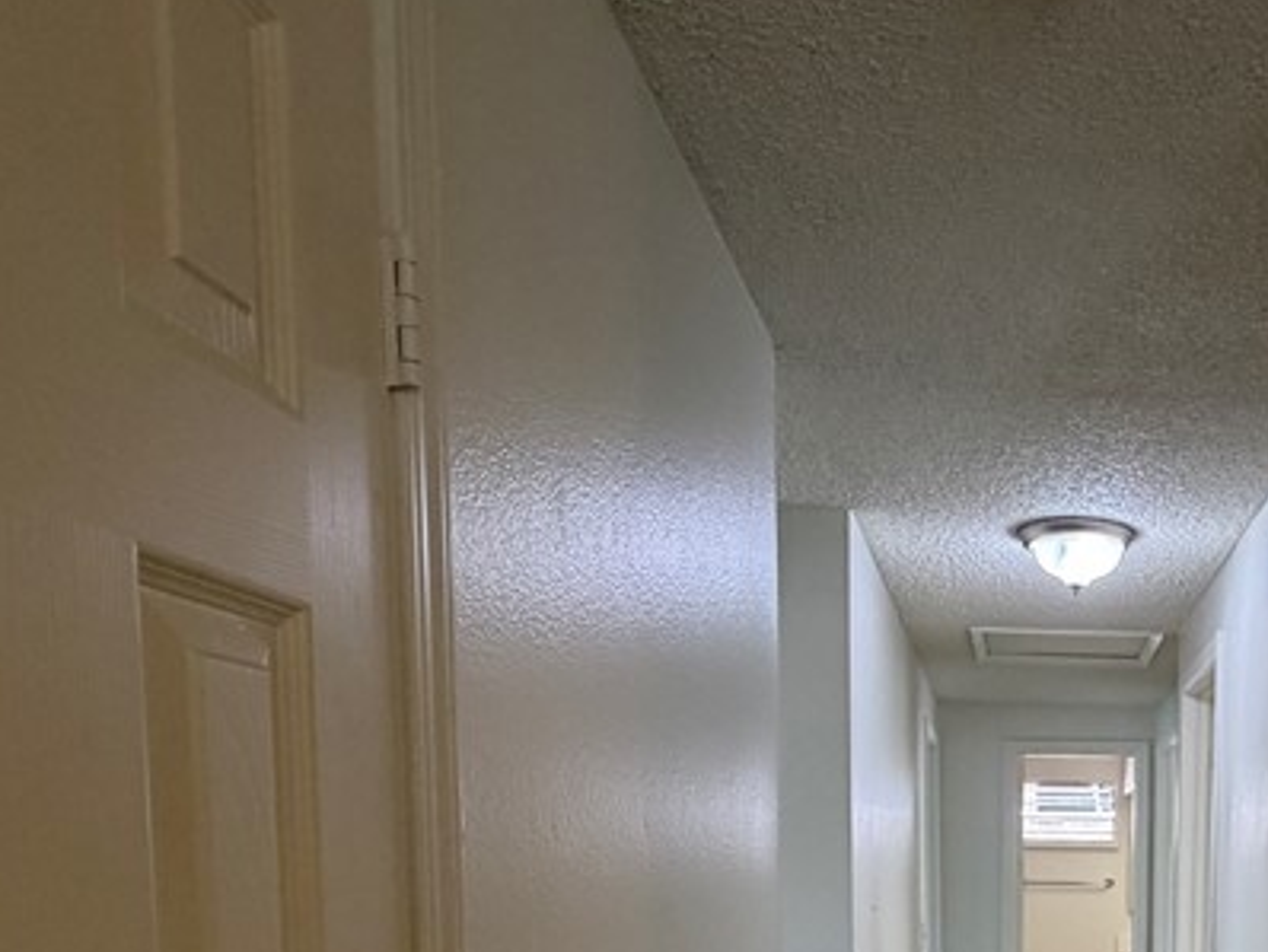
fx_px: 1319
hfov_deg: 47.2
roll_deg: -0.3
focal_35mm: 36
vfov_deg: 35.5
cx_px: 1093
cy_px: 974
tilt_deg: -6.1
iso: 250
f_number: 2.2
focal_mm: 2.22
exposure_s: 1/120
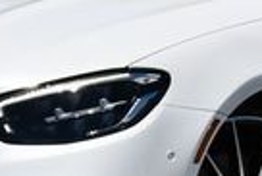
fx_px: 2062
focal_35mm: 283
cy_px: 27
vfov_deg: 4.9
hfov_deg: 7.3
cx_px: 196
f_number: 9
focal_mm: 30
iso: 100
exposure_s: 1/320
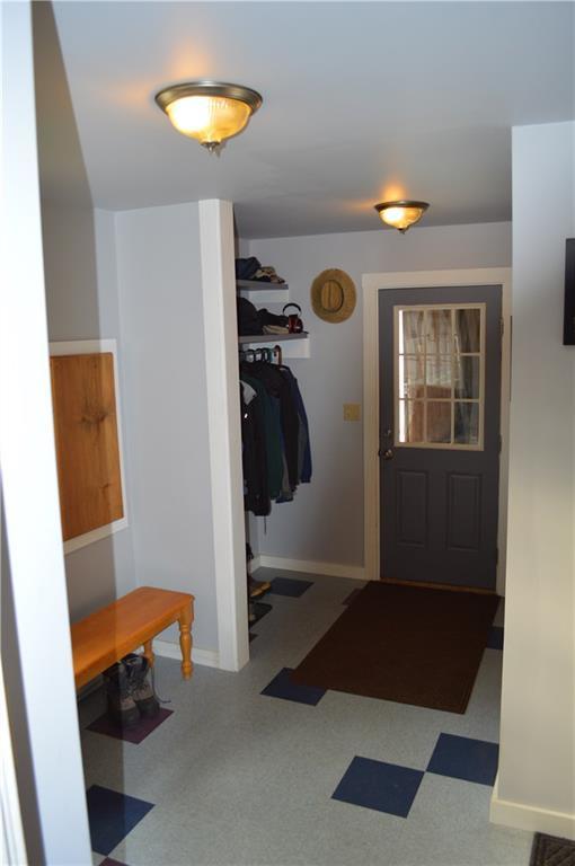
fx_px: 649
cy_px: 433
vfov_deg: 67.4
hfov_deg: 47.8
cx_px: 288
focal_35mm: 27
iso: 400
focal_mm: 18
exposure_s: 1/60
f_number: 4
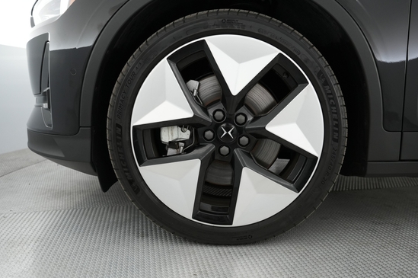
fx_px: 325
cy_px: 126
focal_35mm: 28
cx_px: 229
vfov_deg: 46.3
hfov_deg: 65.4
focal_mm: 24
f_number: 3.2
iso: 1250
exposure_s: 1/60
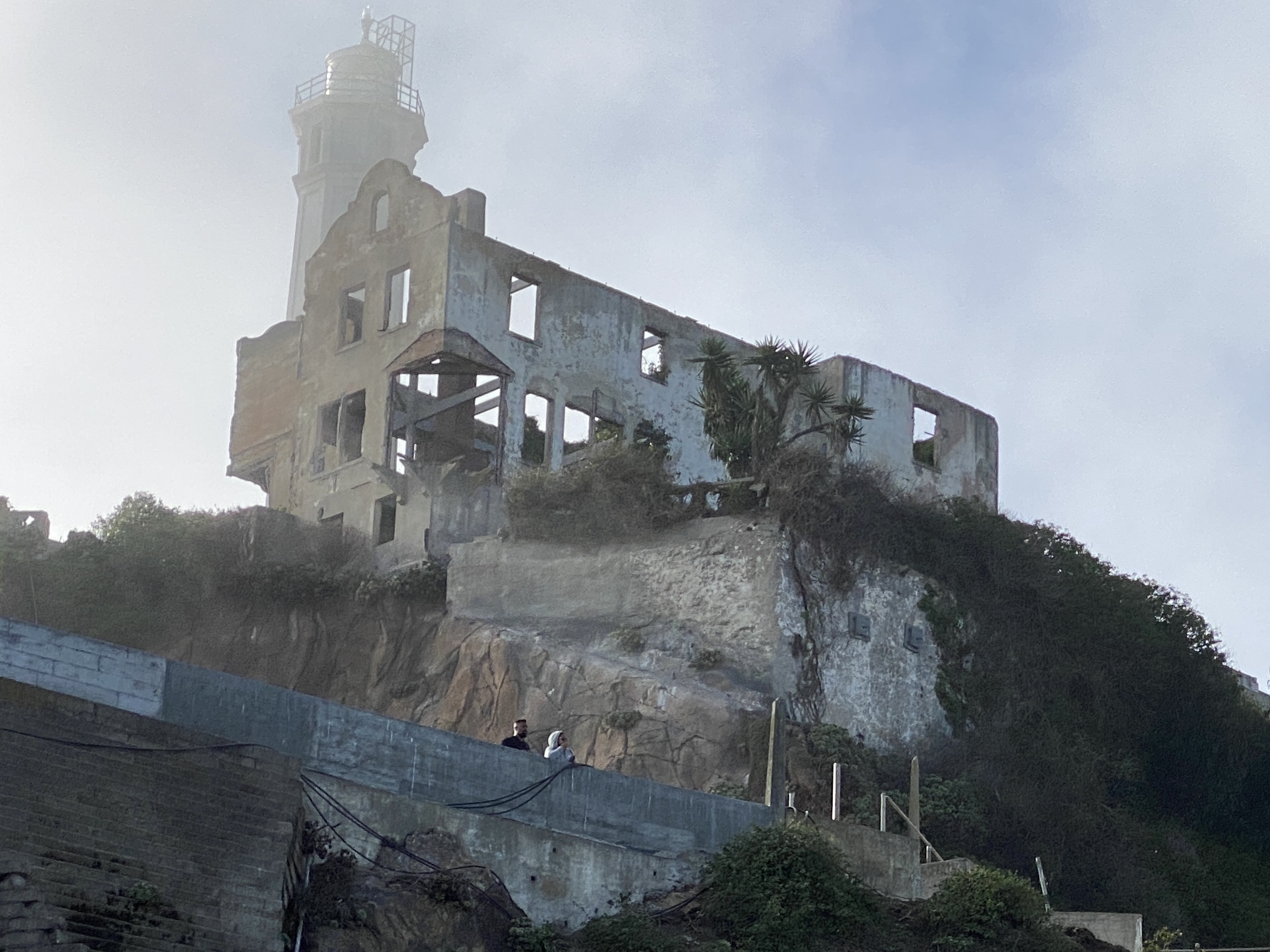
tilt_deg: +19.3
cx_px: 1213
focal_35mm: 103
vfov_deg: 14.3
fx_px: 3779
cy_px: 647
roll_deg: +0.4
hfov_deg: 18.7
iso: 20
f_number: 2
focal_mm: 6
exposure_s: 1/2817
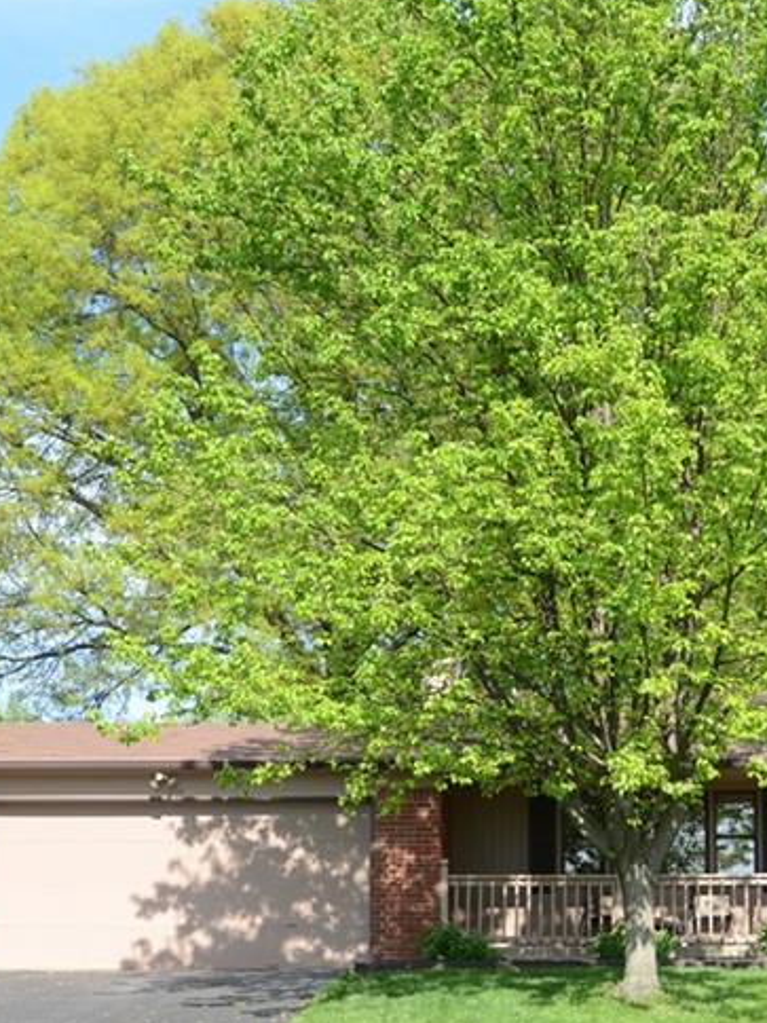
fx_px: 2157
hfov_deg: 19.9
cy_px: 684
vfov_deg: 26.5
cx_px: 651
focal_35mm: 73
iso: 125
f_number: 3.5
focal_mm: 24
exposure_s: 1/800
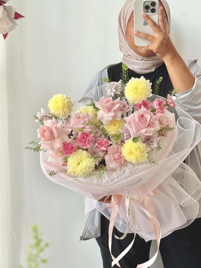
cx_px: 102
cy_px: 135
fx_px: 379
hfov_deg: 29.7
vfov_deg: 38.9
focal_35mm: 49
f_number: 1.78
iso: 100
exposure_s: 1/93
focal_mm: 6.76
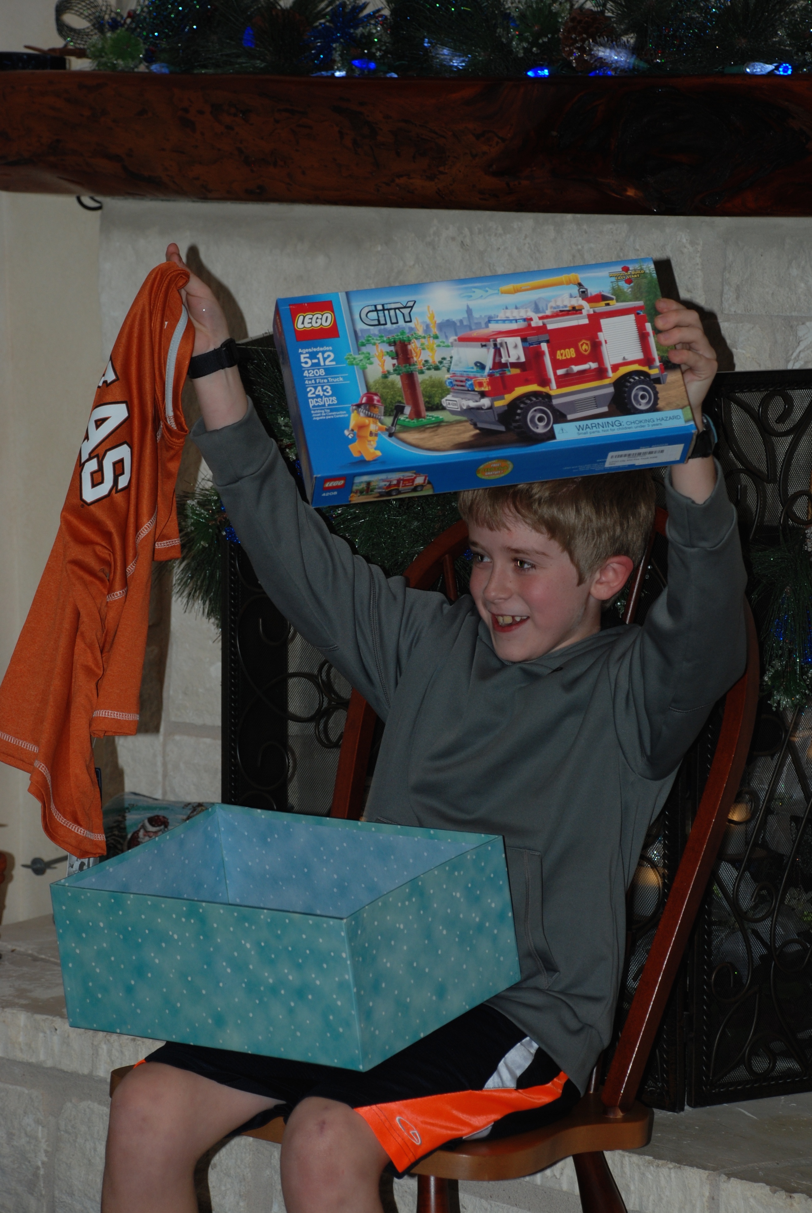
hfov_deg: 13.1
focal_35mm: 105
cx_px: 406
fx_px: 3542
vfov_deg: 19.4
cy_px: 606
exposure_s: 1/60
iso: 200
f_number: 5.6
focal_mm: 70
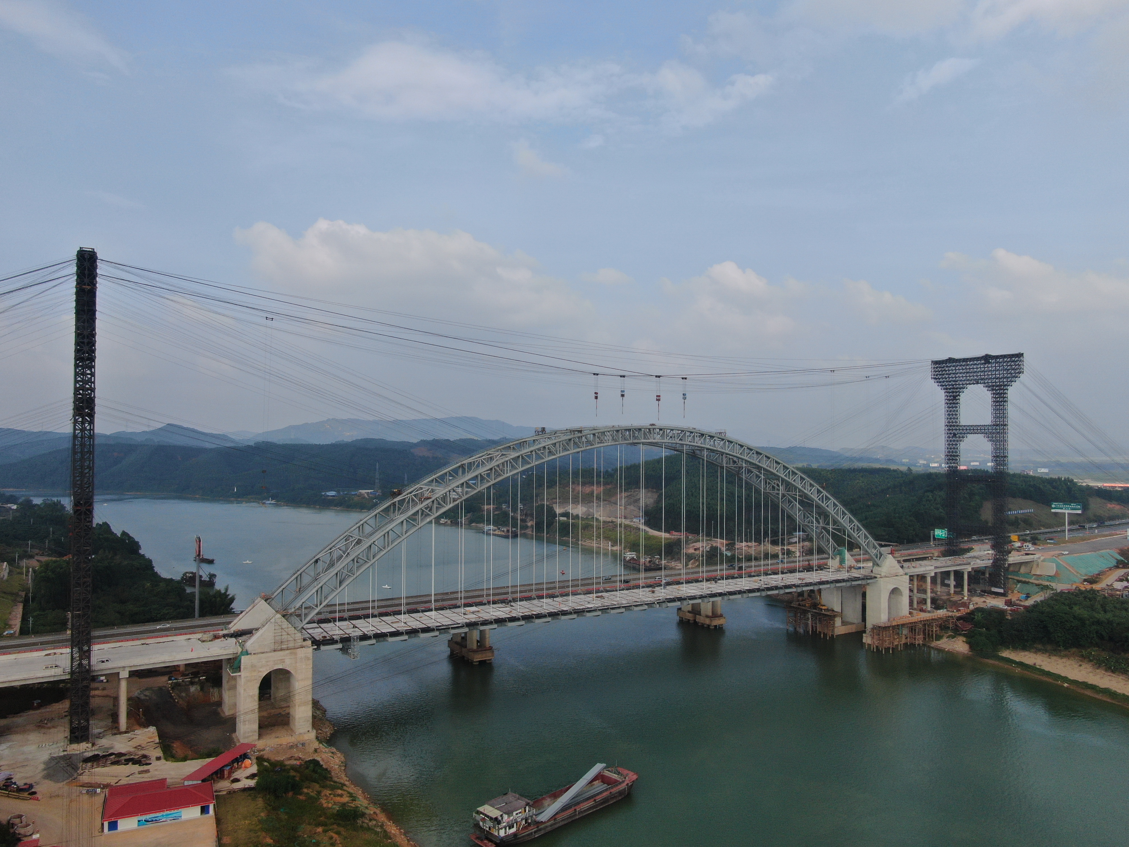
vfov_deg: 56.8
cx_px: 564
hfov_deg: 71.6
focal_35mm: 24
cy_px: 424
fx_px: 783
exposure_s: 1/1250
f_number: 2.8
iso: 100
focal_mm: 4.39
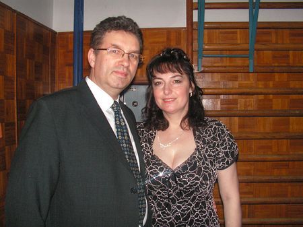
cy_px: 114
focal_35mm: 36
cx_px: 152
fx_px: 315
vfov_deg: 39.6
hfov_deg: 51.4
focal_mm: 6
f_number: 3.2
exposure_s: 1/40
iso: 160
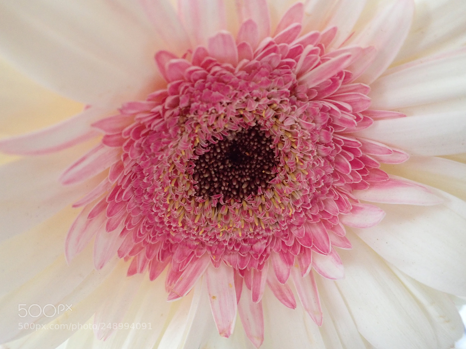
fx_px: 404
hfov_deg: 60.0
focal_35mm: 30
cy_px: 174
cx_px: 233
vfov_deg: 46.8
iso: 800
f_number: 2.3
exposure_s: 1/40
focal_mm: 5.5
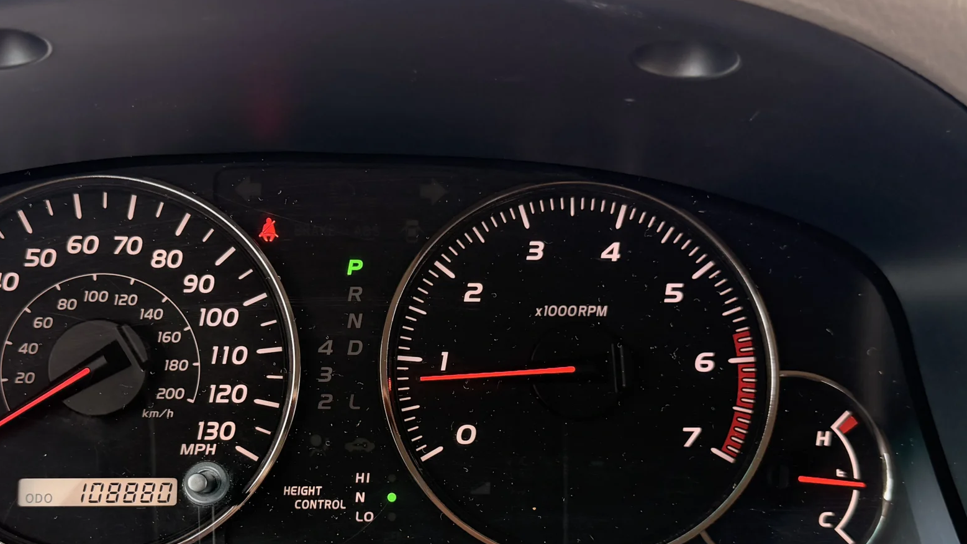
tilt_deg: -24.5
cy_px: 366
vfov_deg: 27.5
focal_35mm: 43
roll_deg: -0.7
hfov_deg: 47.0
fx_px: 1103
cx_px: 366
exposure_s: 1/84
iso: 200
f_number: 1.78
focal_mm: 6.76
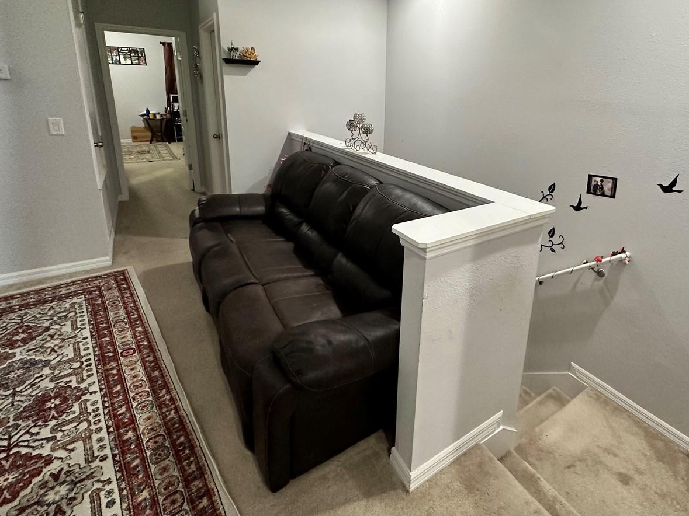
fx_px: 378
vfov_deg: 67.2
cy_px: 181
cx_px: 407
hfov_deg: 83.8
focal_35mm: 19
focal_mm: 2.22
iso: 400
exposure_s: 1/60
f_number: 2.2
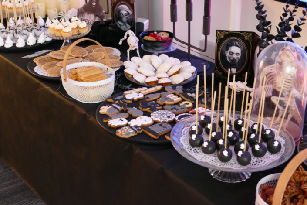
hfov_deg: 34.5
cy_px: 102
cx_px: 154
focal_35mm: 58
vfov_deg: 23.4
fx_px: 495
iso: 2500
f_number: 3.5
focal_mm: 21.01
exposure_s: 1/5
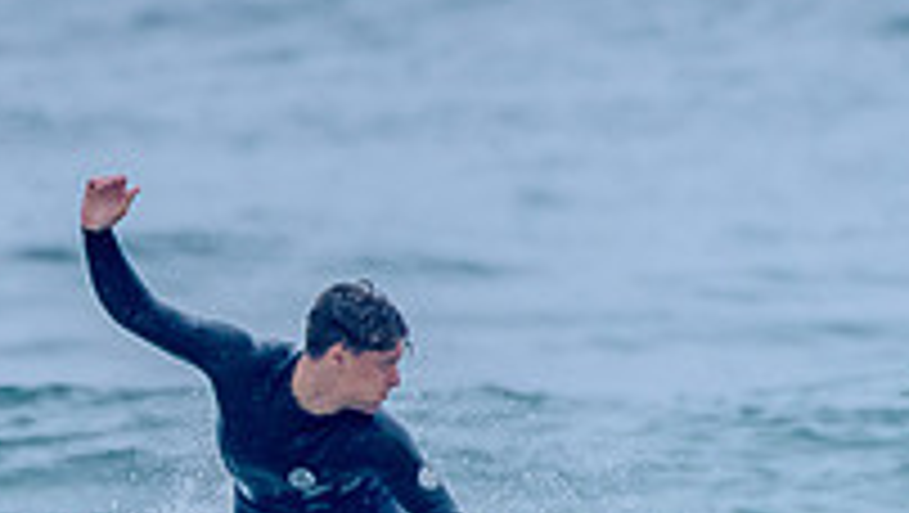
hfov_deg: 1.1
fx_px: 45543
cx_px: 351
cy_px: 623
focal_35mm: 1888
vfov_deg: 0.6
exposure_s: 1/2000
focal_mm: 500
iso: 800
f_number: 5.6
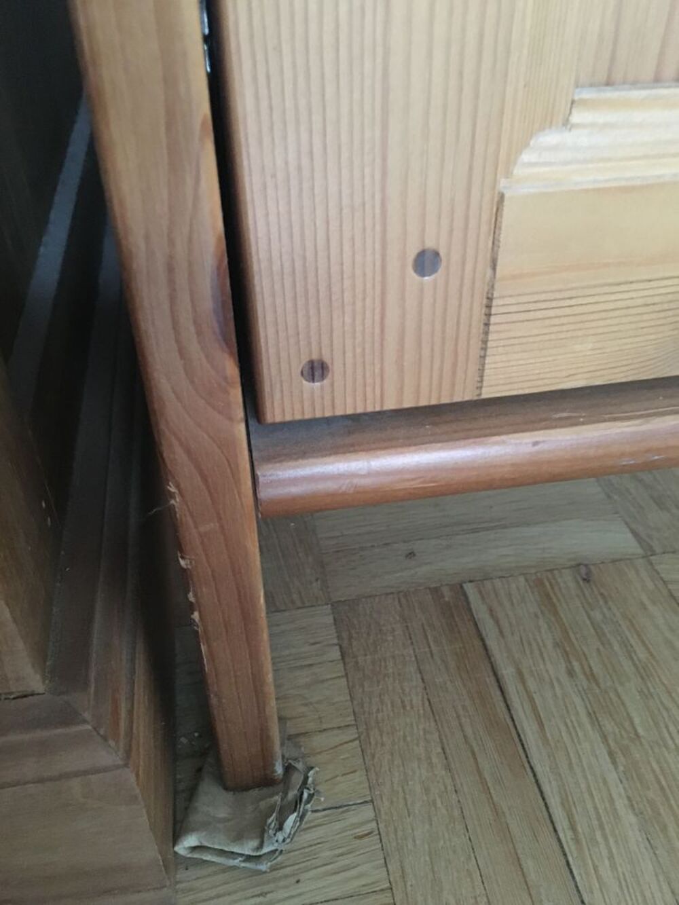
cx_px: 340
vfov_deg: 61.7
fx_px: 758
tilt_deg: -38.0
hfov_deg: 48.2
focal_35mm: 29
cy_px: 452
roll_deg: +0.9
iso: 500
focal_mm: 4.15
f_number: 2.2
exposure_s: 1/17
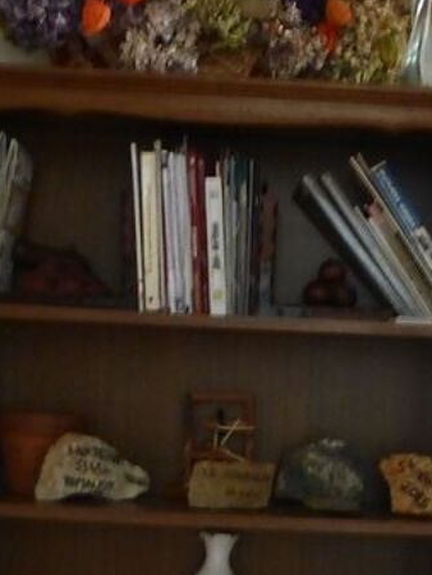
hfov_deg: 19.7
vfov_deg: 25.5
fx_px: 1230
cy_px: 513
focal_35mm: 74
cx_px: 345
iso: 400
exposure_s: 1/4
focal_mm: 4.3
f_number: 3.3
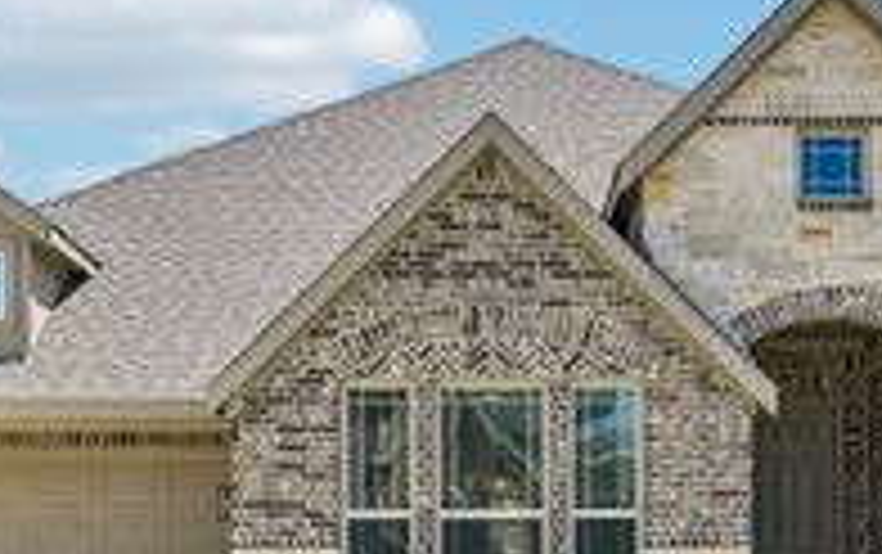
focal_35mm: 70
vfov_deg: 18.5
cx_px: 518
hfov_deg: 29.3
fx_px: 1685
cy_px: 444
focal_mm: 27
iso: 400
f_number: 8
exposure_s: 1/1000
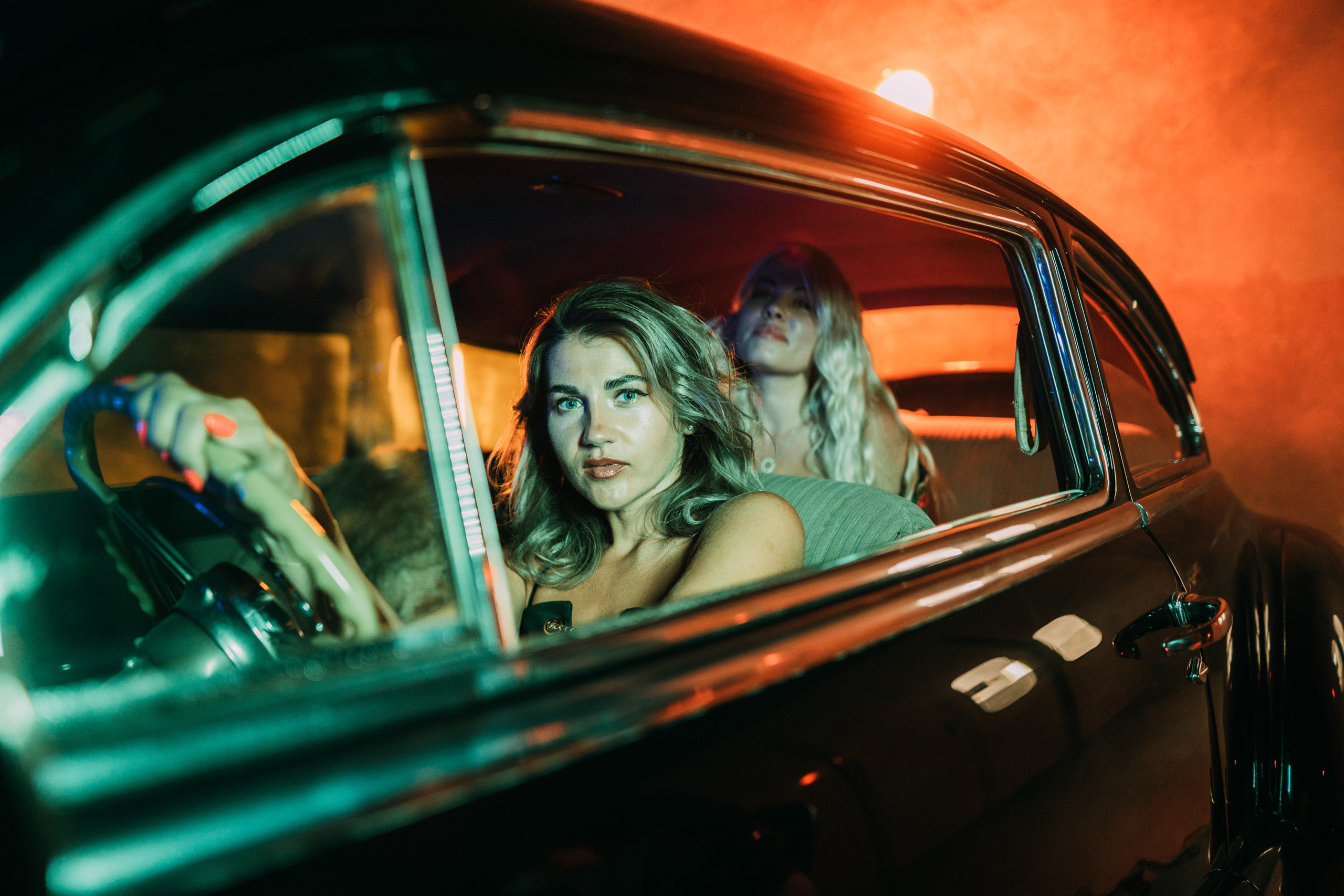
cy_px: 448
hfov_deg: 73.7
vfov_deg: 53.1
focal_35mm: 24
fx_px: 896
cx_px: 672
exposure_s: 1/125
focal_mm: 24
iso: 1600
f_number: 1.4
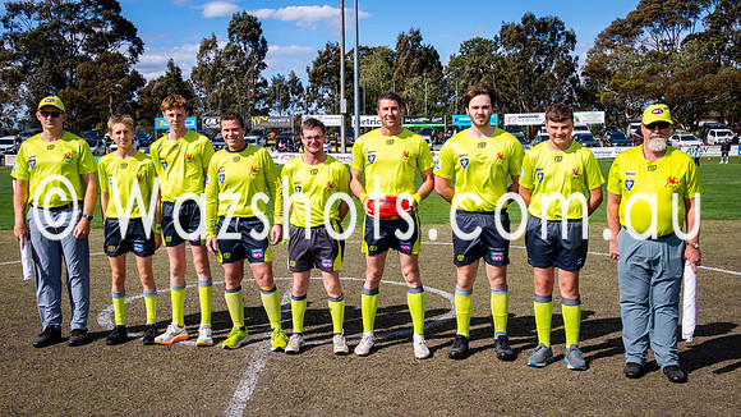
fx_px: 864
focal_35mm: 44
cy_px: 208
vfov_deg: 27.1
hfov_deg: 46.4
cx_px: 370
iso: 100
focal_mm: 28
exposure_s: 1/160
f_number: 13
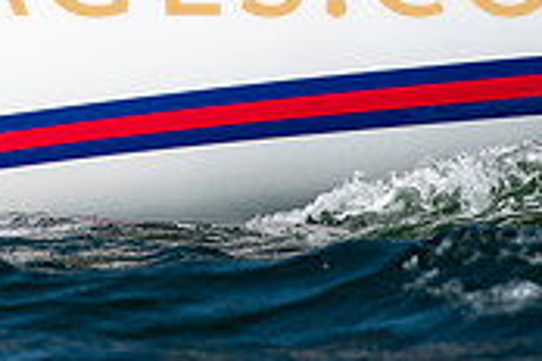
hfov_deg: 1.0
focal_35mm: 2057
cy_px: -48
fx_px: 30967
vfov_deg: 0.7
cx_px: -212
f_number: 5
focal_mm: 400
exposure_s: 1/4000
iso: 320
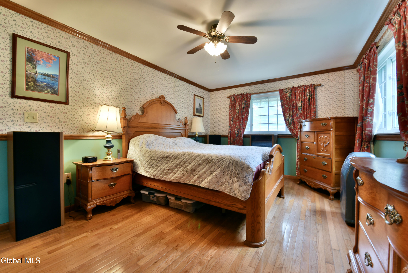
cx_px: 204
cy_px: 136
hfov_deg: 104.2
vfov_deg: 81.3
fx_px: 159
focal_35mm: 14
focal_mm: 14
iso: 800
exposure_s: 1/6
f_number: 11
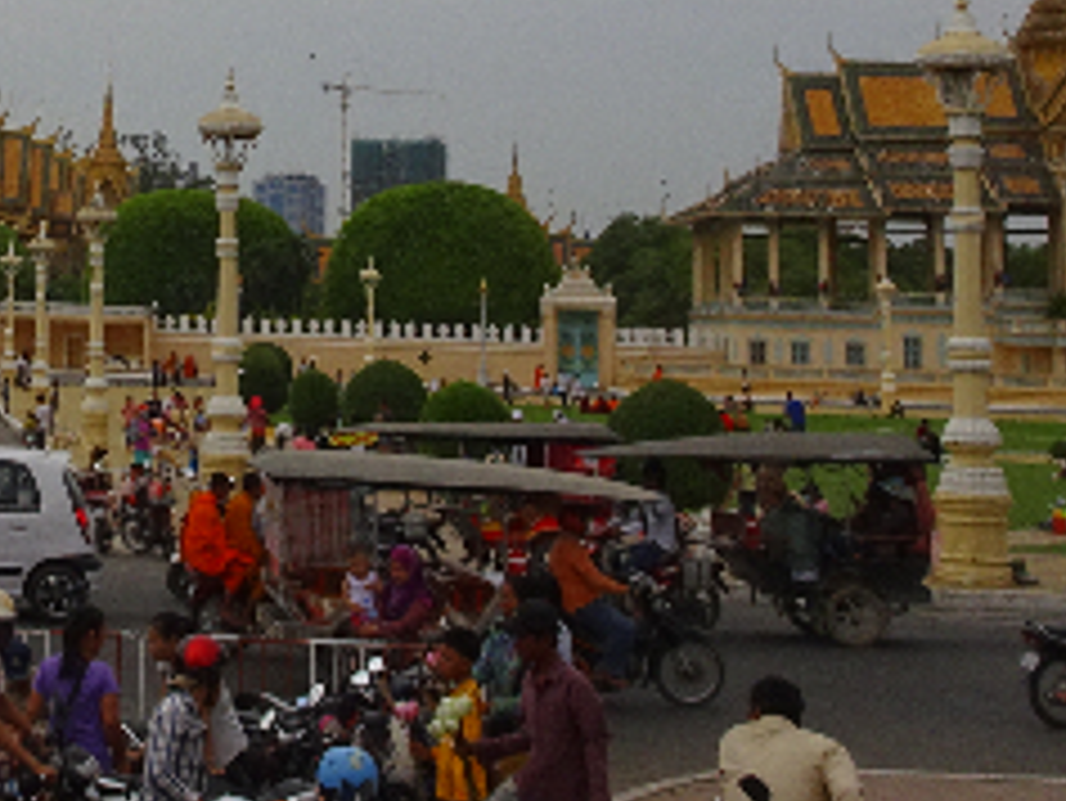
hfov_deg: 22.5
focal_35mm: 81
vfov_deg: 17.7
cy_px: -27
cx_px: -153
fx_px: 2496
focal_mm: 4.1
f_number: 3.5
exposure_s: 1/320
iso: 80
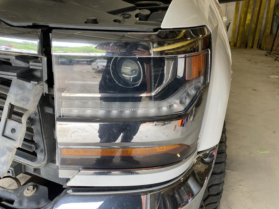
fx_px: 210
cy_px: 104
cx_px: 140
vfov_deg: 53.1
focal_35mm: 26
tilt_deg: -22.8
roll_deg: -1.2
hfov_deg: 67.3
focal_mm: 4.25
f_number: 1.8
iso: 80
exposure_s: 1/121
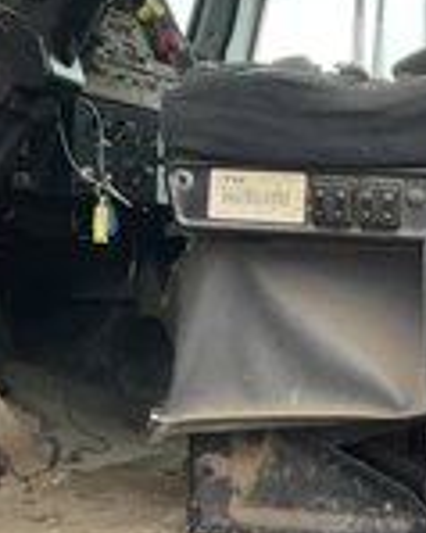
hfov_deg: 20.0
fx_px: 1199
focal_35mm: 76
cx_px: 329
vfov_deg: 25.1
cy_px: 283
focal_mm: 3
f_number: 1.8
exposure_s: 1/122
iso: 32
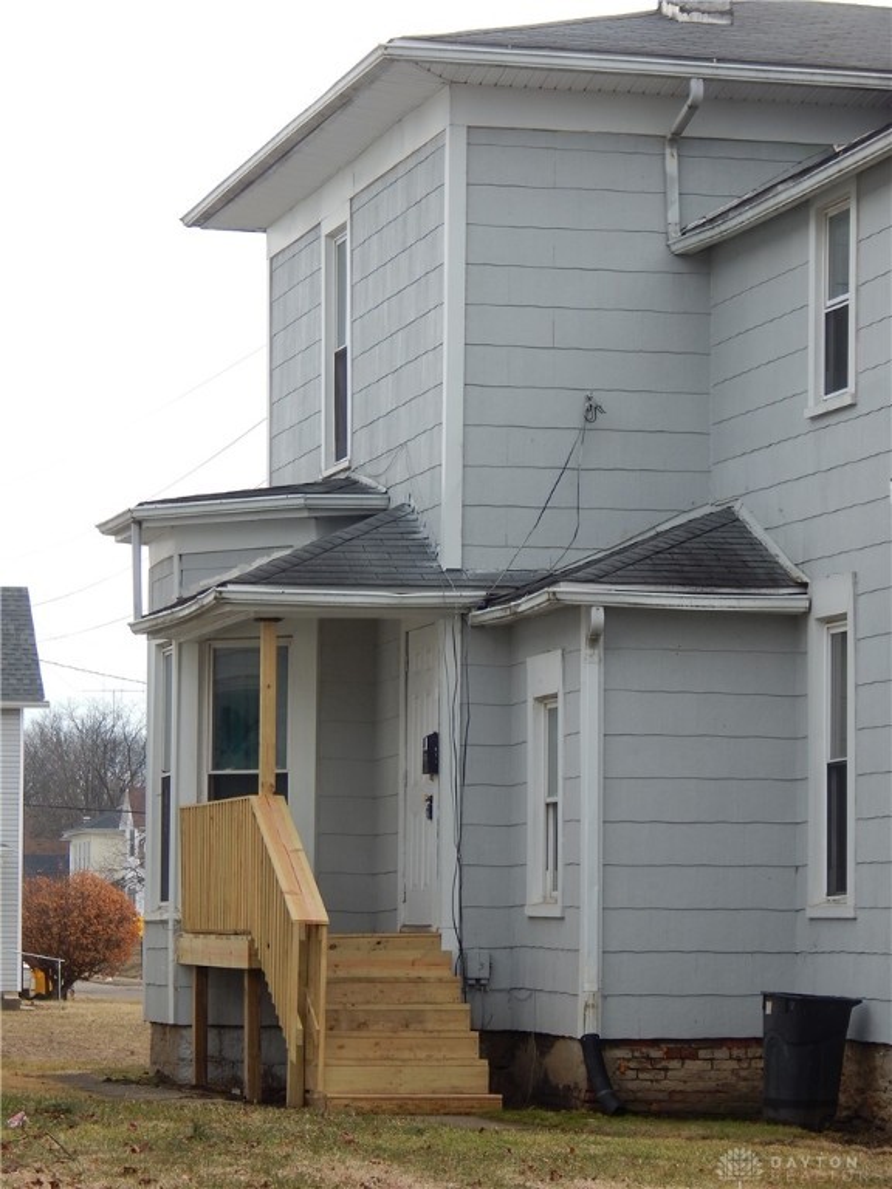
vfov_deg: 15.1
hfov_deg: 11.3
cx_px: 446
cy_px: 594
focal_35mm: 131
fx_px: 4501
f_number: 4.8
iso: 125
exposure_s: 1/320
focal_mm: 23.4
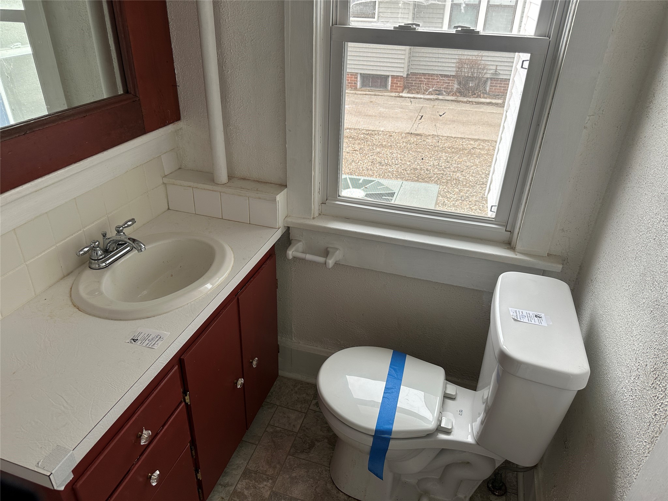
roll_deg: -1.4
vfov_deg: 56.8
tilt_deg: -28.2
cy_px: 250
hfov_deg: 71.6
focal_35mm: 24
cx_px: 334
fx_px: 463
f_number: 1.78
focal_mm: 6.86
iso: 125
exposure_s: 1/121
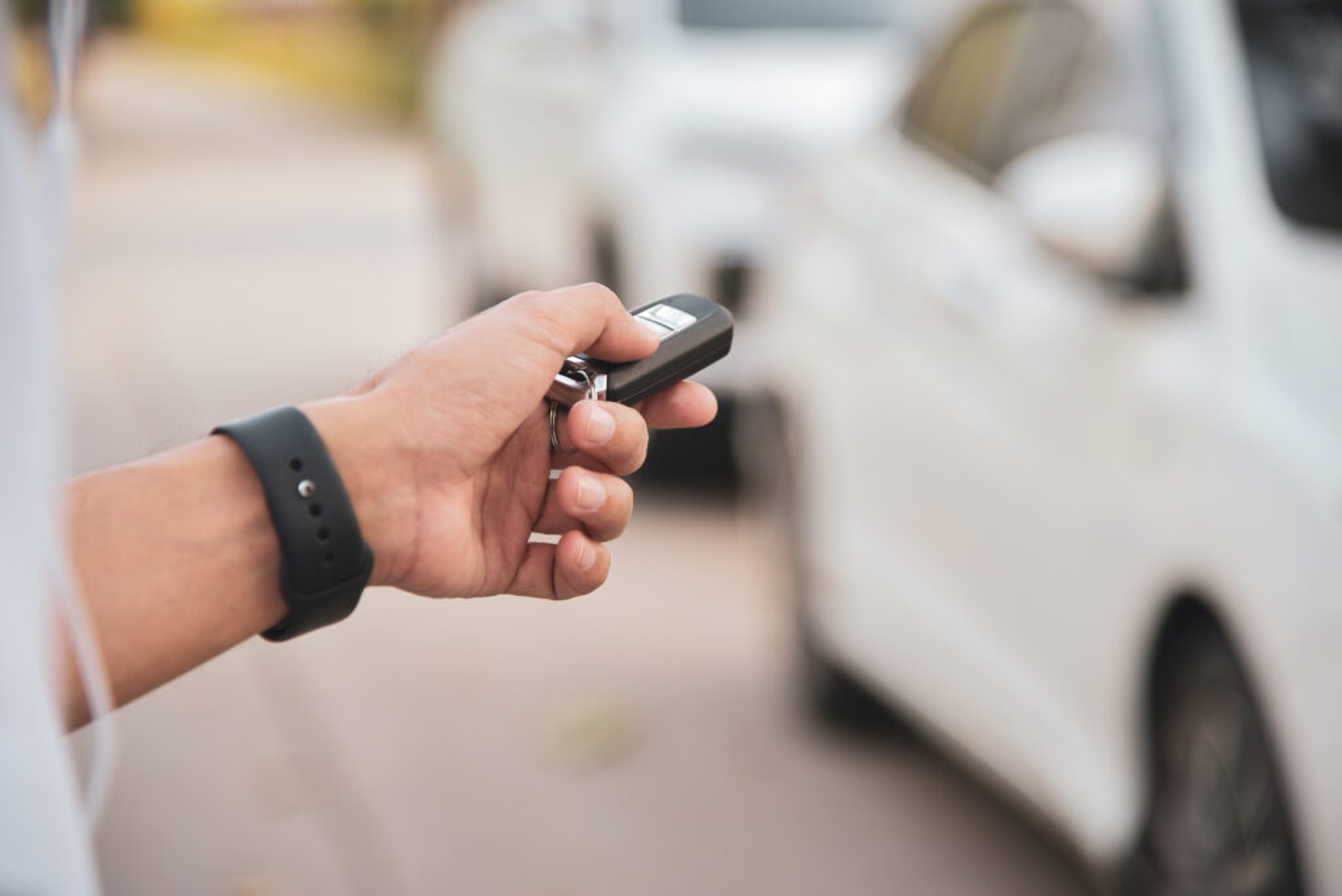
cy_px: 448
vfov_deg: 11.4
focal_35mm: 120
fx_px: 4476
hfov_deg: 17.1
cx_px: 671
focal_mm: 120
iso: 100
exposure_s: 1/180
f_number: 4
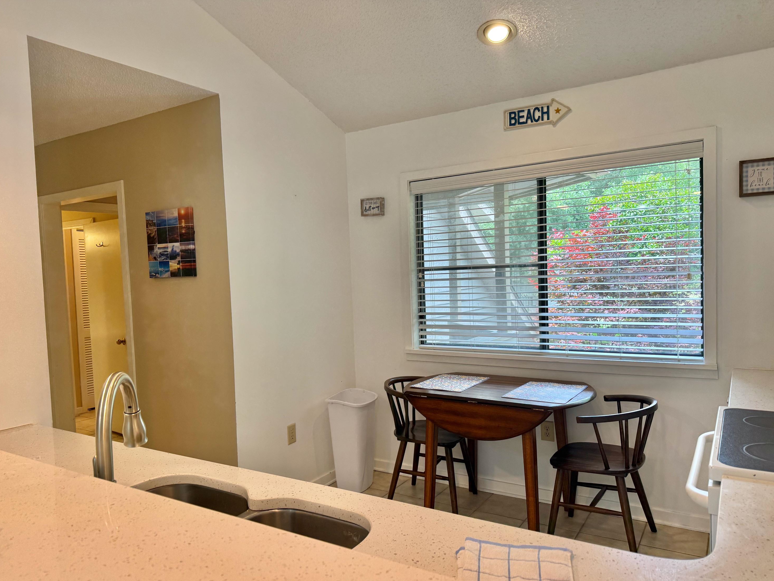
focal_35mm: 25
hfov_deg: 69.4
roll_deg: +2.1
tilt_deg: -2.5
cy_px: 300
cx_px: 379
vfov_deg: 54.9
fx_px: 559
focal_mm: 6.76
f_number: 1.78
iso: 80
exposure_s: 1/120
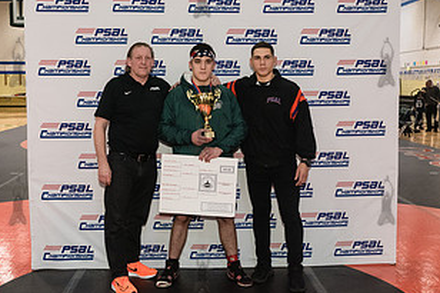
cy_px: 131
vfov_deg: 27.5
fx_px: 599
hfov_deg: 40.3
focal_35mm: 49
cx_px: 201
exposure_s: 1/160
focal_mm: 26
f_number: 5
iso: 4000
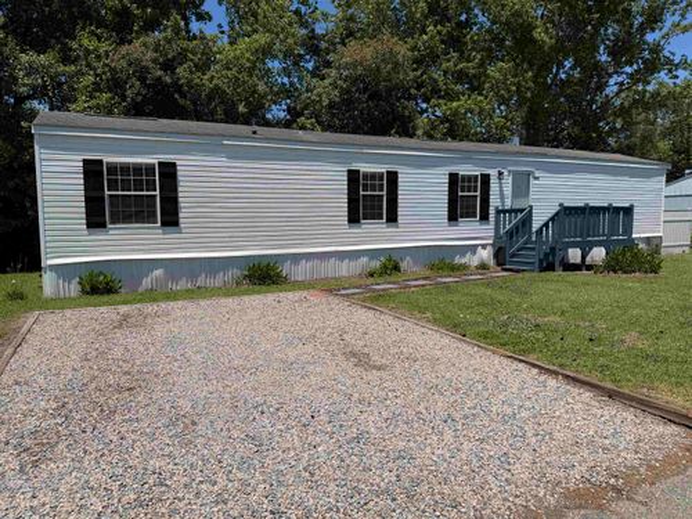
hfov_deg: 71.6
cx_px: 346
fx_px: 480
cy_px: 260
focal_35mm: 24
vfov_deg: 56.8
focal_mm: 6.76
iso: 80
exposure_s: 1/6711
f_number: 1.78
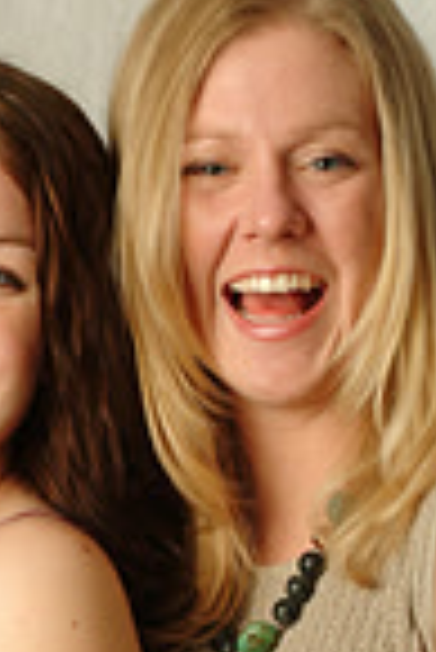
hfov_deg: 3.7
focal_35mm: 369
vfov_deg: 5.6
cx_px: 65
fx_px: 6679
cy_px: 576
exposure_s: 1/125
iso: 400
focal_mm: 79
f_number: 13
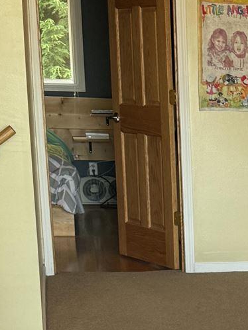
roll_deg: -2.2
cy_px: 347
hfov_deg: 12.5
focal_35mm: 111
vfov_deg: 17.2
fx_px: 1059
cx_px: 398
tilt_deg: -13.6
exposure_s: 1/121
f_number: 1.78
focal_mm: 6.76
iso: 125
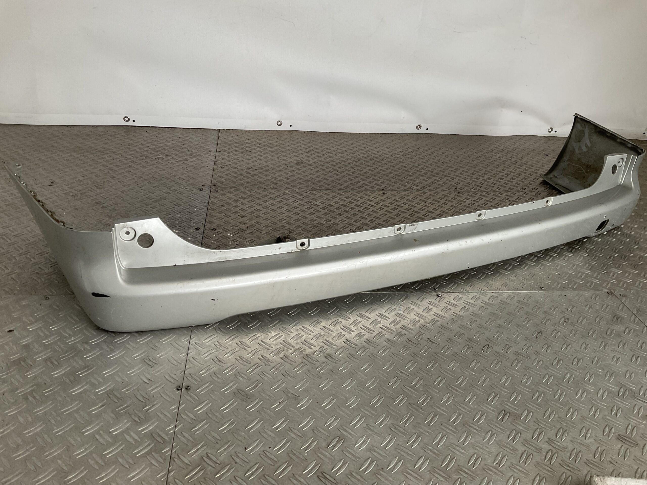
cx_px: 324
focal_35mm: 29
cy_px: 242
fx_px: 542
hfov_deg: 61.7
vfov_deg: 48.2
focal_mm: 3
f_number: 1.8
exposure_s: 1/50
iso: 40
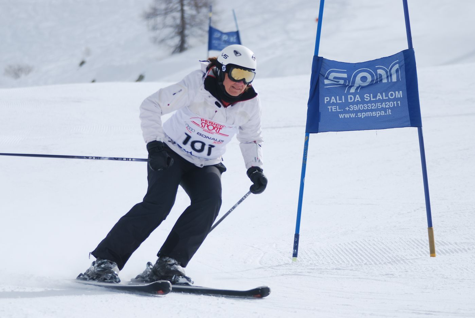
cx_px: 239
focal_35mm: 258
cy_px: 174
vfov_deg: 5.3
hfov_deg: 8.0
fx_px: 3408
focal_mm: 150
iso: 100
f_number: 5
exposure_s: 1/1250
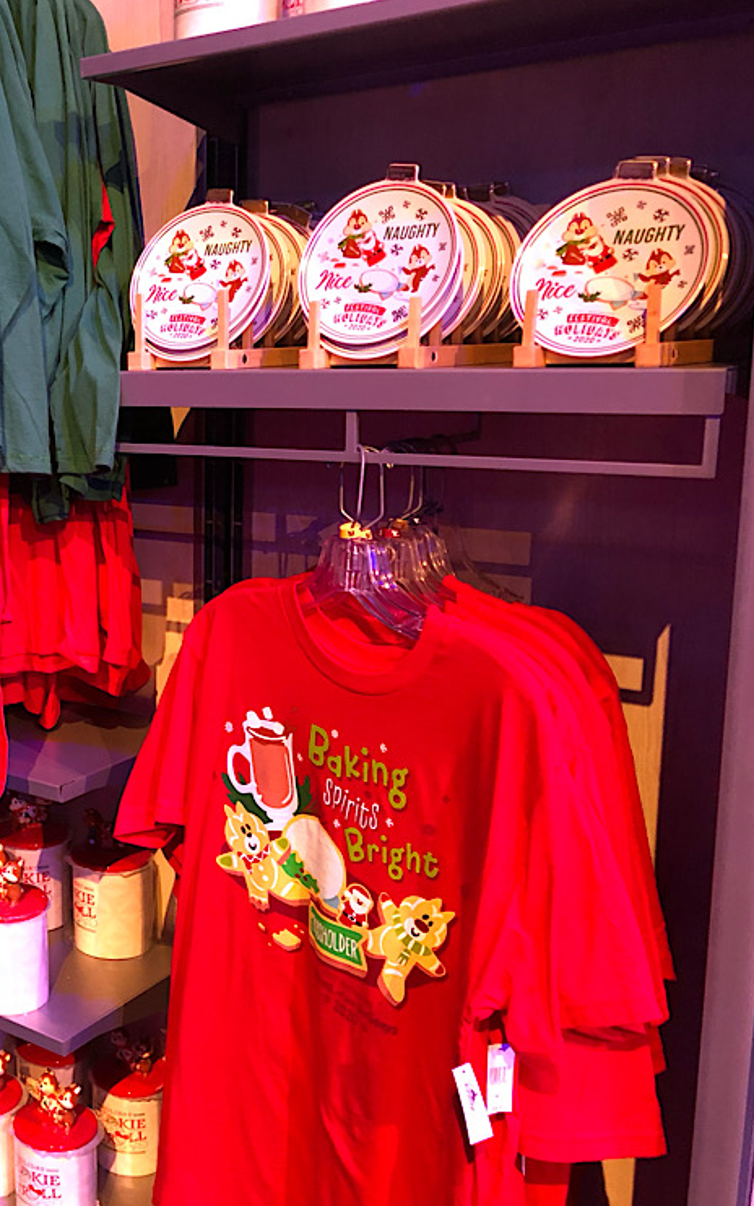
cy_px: 598
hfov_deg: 29.9
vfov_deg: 49.3
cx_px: 2
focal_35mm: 40
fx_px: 1315
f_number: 1.8
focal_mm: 3.99
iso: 100
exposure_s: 1/15
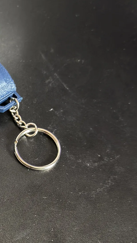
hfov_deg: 16.4
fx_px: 452
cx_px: -34
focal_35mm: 70
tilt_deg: -55.9
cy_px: 163
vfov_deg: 29.9
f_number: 1.78
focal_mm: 6.76
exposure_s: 1/33
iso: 500
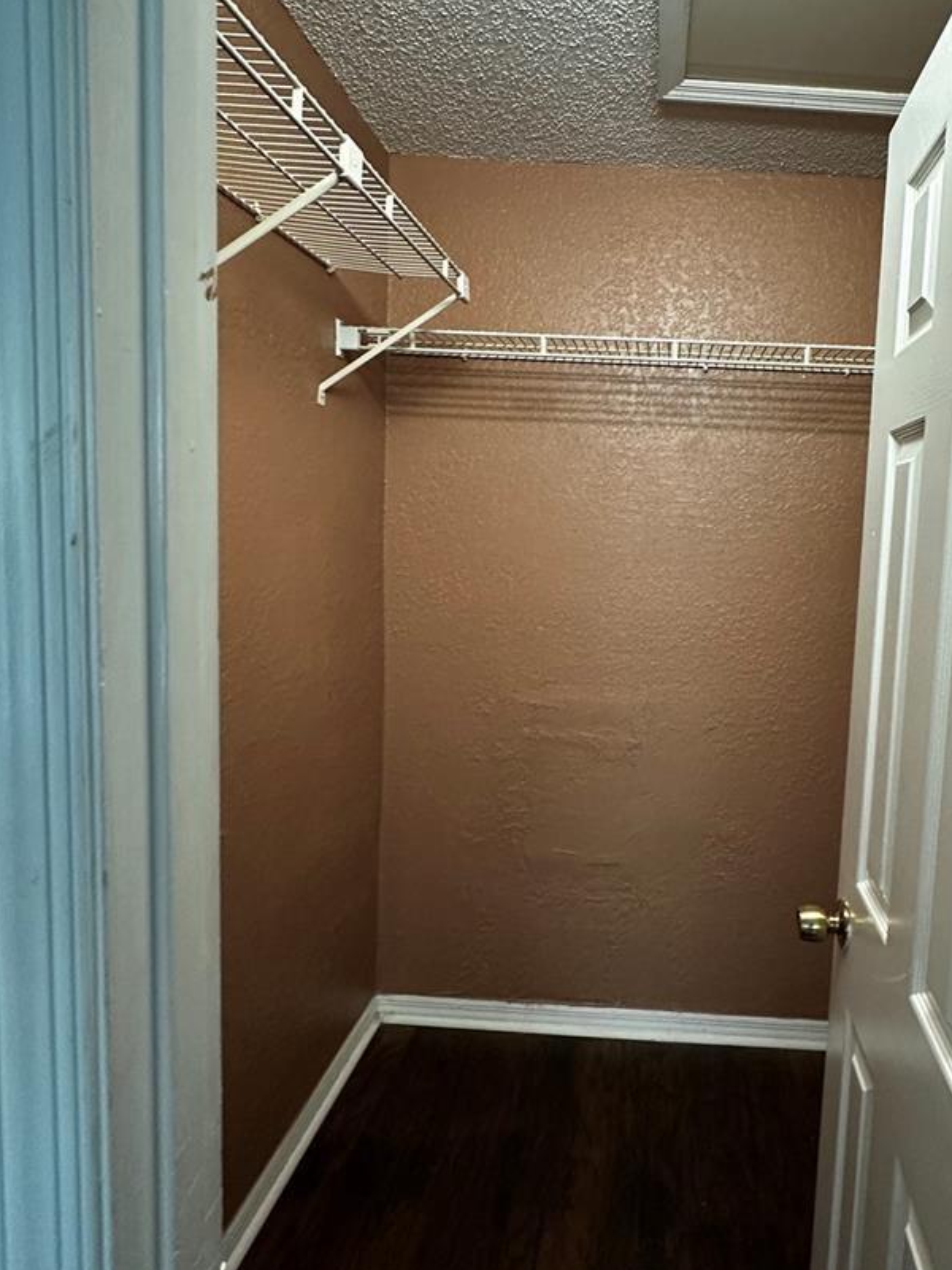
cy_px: 591
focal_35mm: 21
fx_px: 770
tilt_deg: -4.3
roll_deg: -4.5
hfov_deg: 61.5
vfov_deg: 78.9
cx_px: 654
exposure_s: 1/60
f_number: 2.2
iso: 320
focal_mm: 2.22
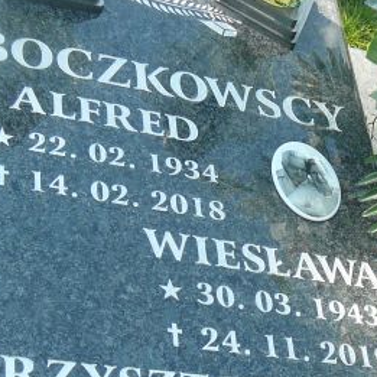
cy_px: 365
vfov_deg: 22.0
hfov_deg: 22.8
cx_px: 186
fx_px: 936
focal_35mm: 76
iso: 80
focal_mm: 5.2
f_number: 2.8
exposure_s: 1/320
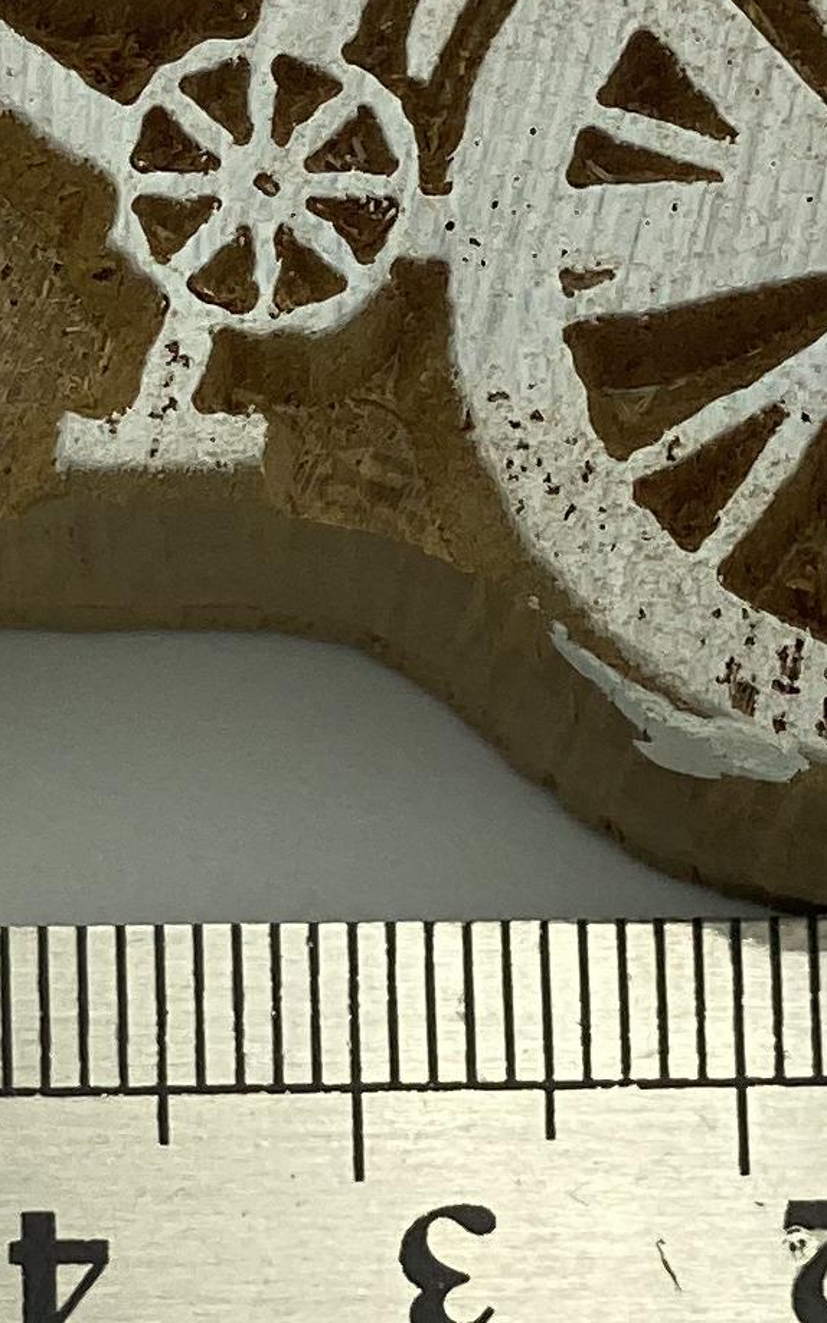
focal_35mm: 242
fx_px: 8724
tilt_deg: -74.8
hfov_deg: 5.4
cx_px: 130
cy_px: 10
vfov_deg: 8.6
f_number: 2
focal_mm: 6
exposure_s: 1/727
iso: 20
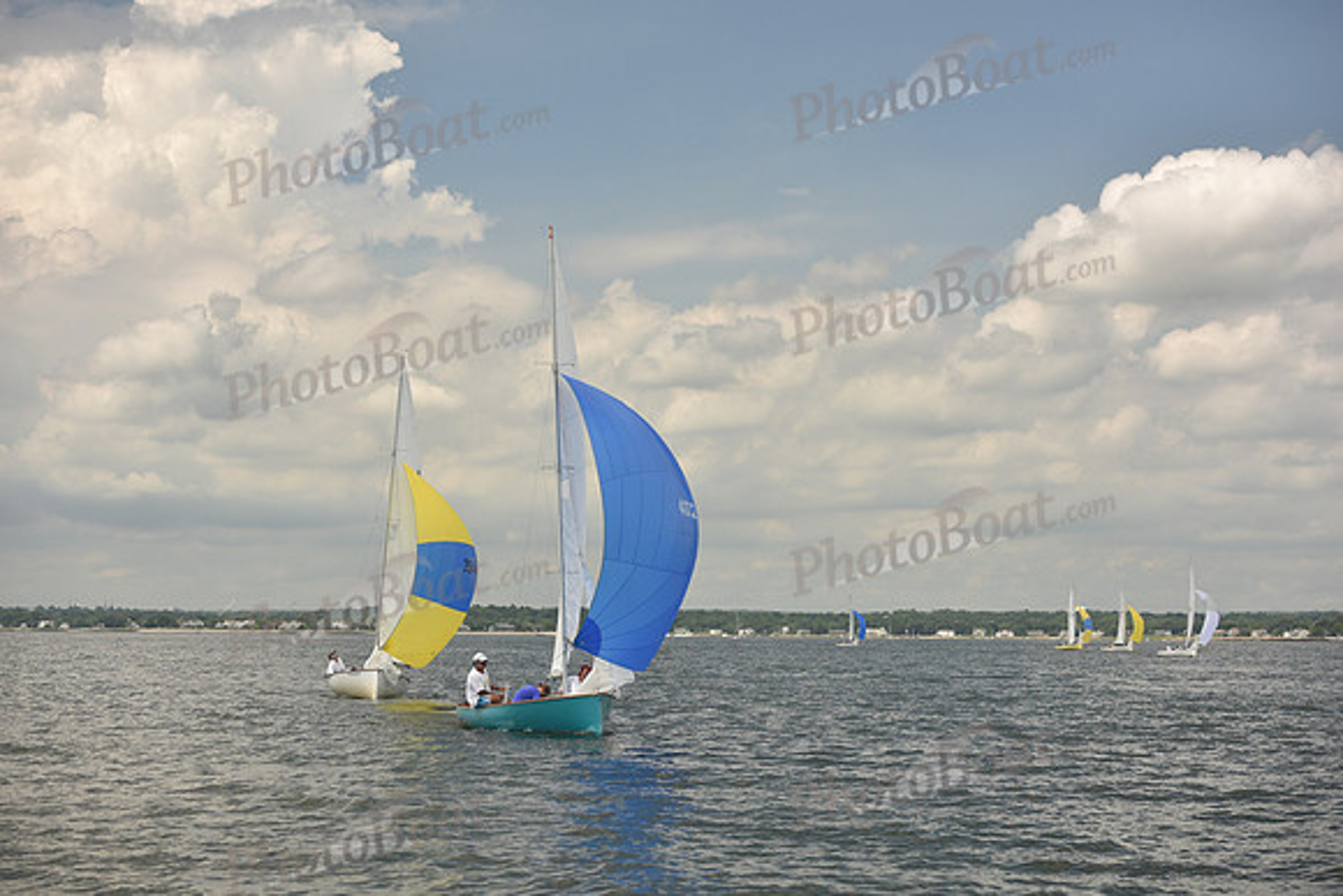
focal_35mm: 70
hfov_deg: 28.8
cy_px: 448
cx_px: 672
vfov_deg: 19.5
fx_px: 2612
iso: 250
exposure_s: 1/1000
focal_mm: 70
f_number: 4.5
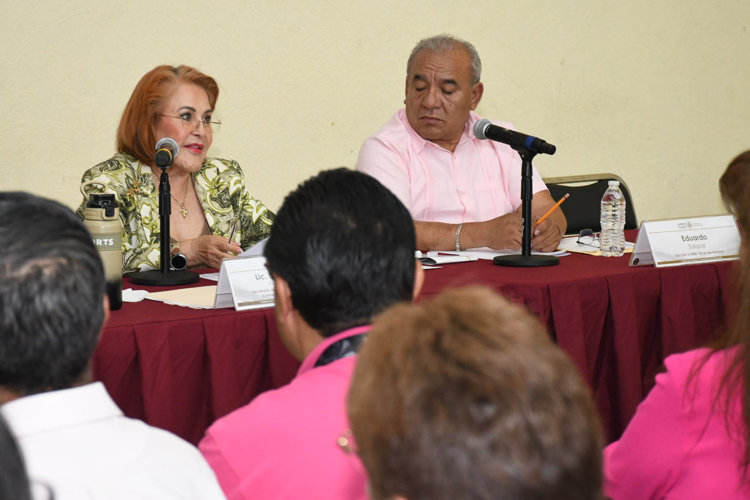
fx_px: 2500
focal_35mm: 120
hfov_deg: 17.1
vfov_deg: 11.4
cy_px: 256
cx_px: 358
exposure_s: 1/125
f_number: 7.1
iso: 3200
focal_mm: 70
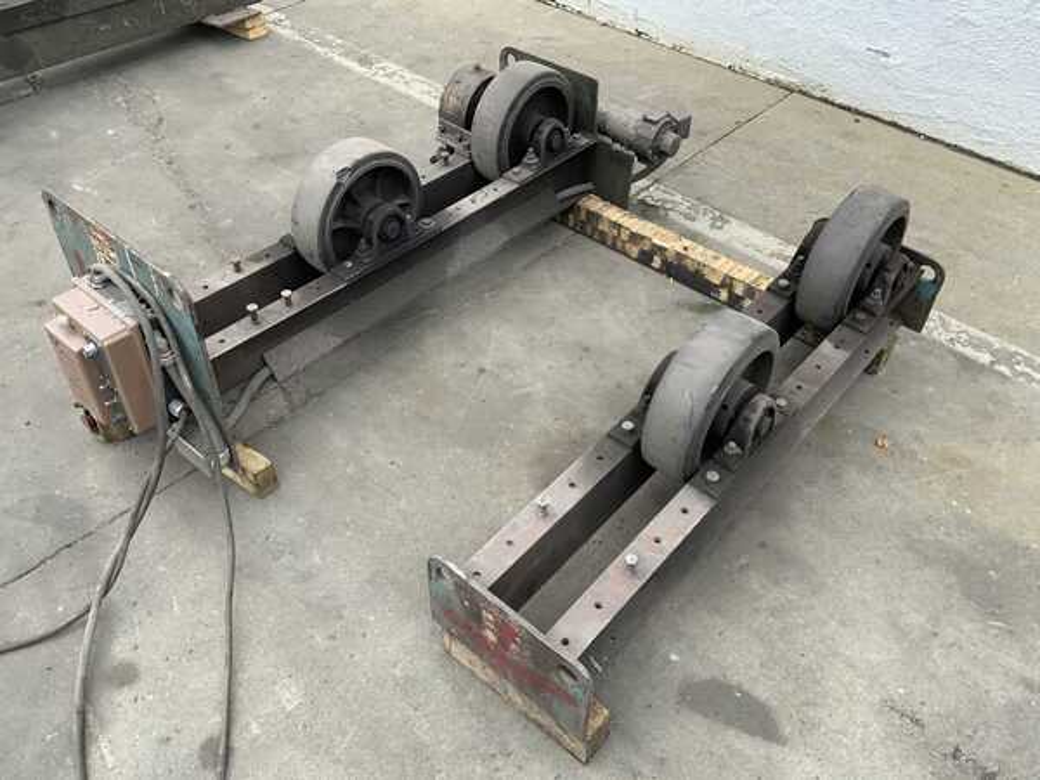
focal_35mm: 29
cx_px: 520
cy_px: 390
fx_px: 871
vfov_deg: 48.2
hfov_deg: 61.7
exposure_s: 1/450
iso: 16
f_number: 1.8
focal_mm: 3
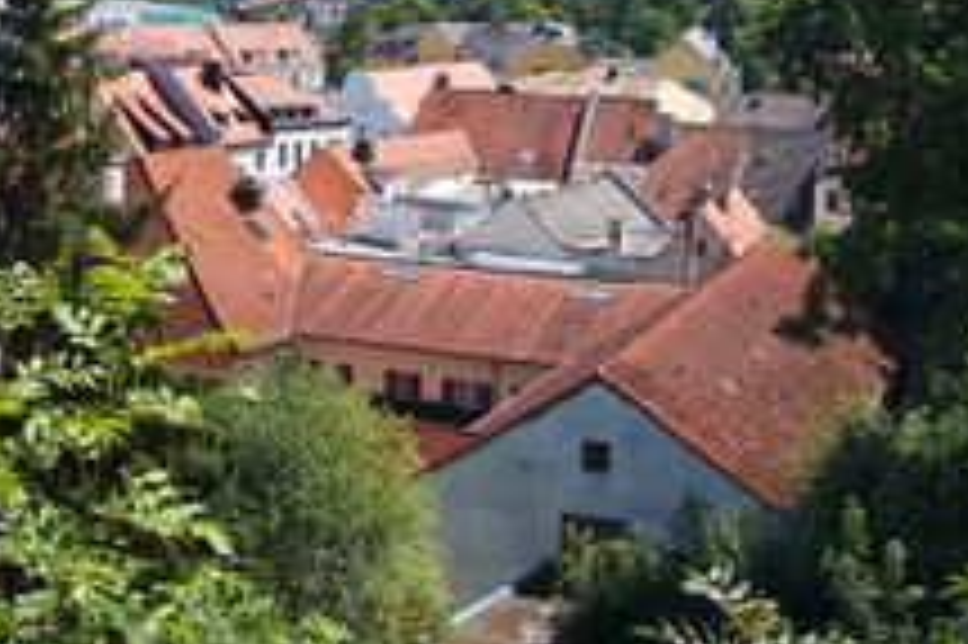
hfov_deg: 29.7
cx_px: 257
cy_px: -248
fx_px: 1800
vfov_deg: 18.5
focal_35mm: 67
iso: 125
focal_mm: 8.8
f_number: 5.6
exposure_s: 1/500
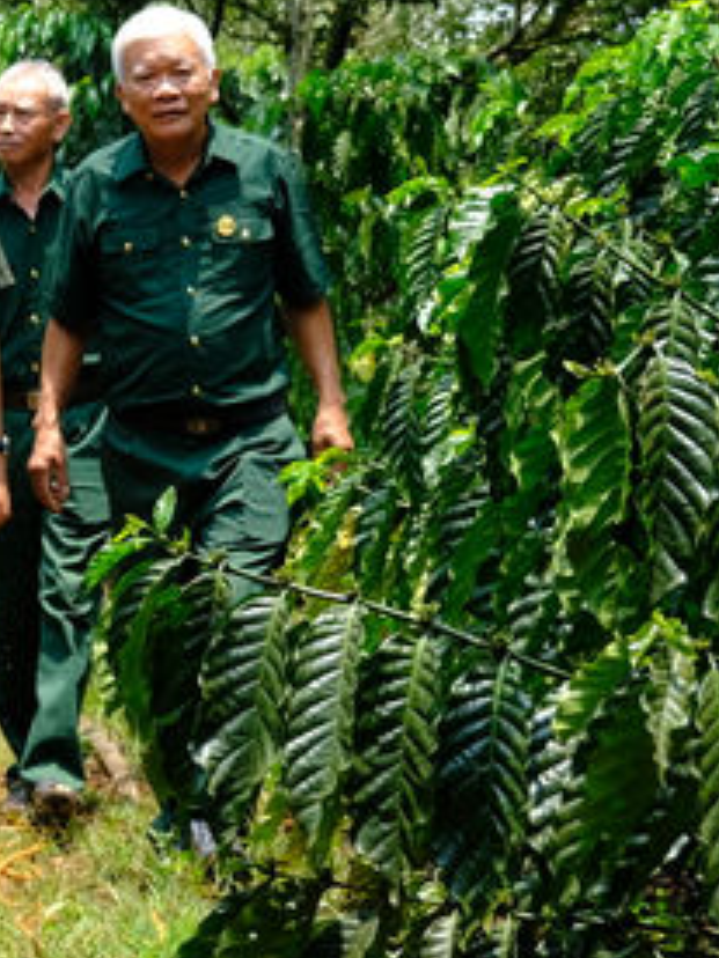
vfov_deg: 16.7
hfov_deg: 12.3
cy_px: 56
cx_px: -257
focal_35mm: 116
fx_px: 3213
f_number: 4
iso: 1000
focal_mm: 24.7
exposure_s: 1/2000
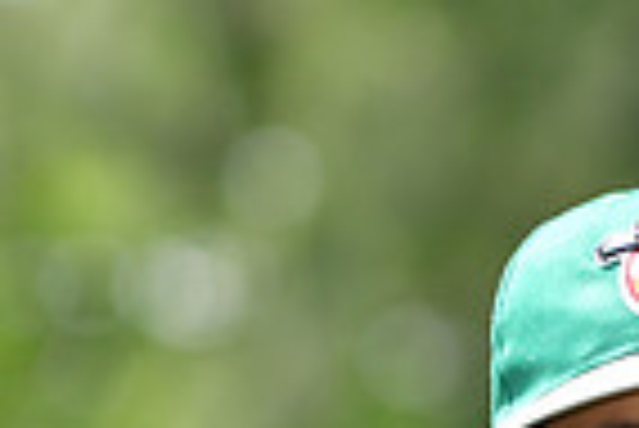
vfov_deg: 1.7
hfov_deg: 2.6
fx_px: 14125
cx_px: 765
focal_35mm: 795
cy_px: 764
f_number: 4
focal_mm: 130
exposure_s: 1/2500
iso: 500
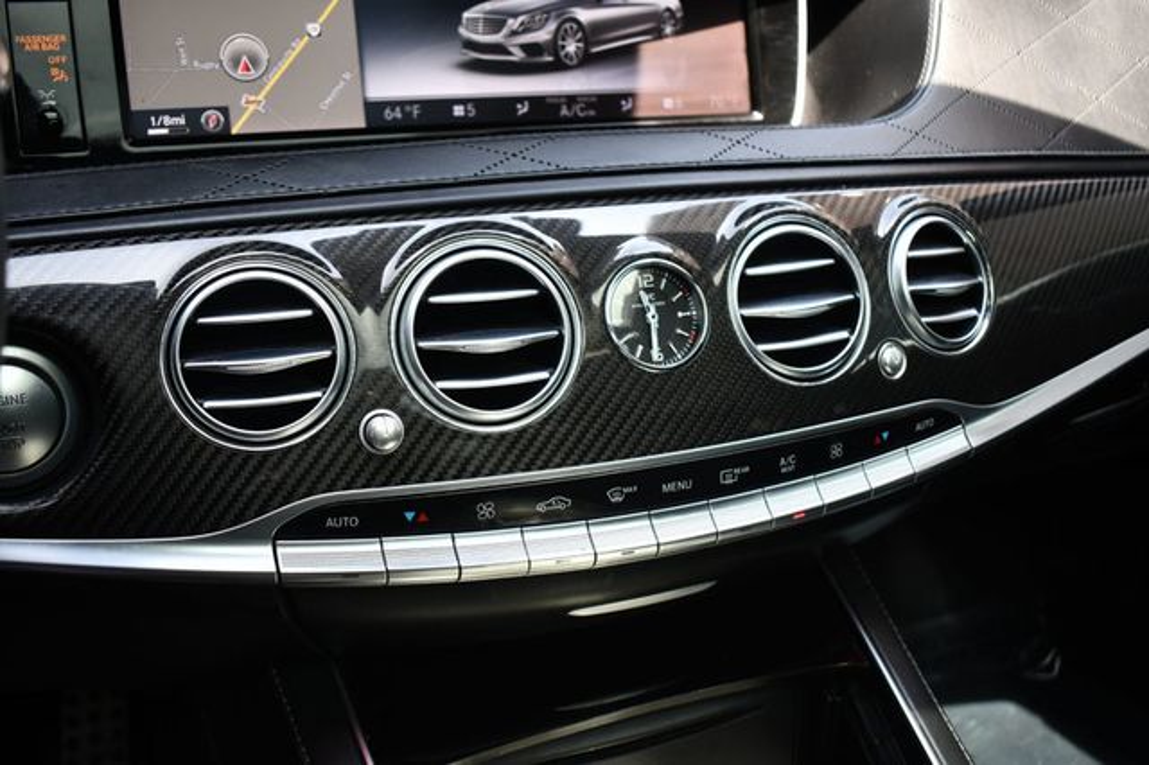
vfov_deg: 38.8
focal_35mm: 34
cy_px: 382
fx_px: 1085
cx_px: 574
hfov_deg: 55.8
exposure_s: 1/250
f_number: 3.8
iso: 500
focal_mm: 23
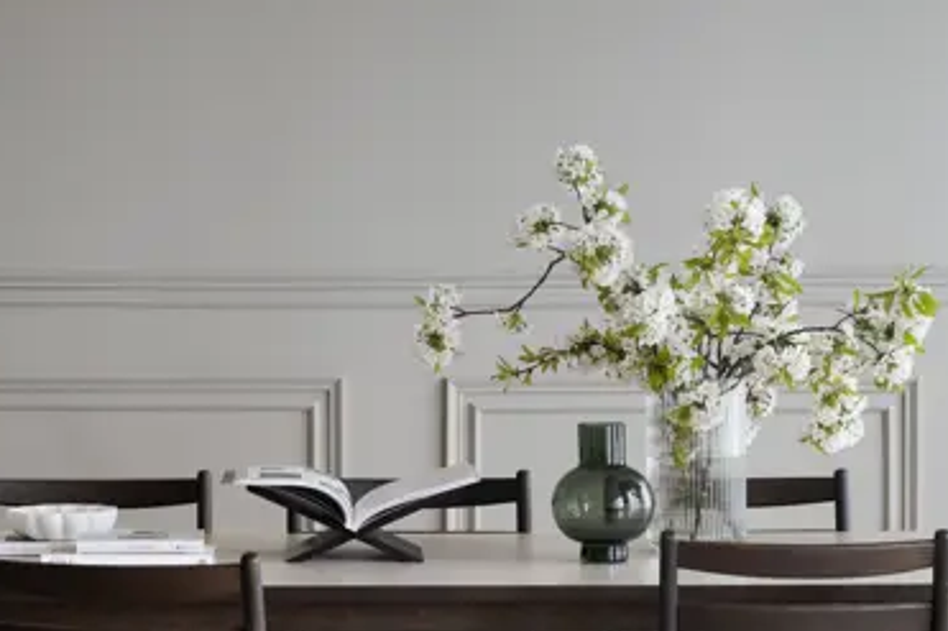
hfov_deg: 13.6
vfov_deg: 9.1
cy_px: 494
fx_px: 3974
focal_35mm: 151
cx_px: 291
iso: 1250
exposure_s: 1/200
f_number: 4
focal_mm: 70
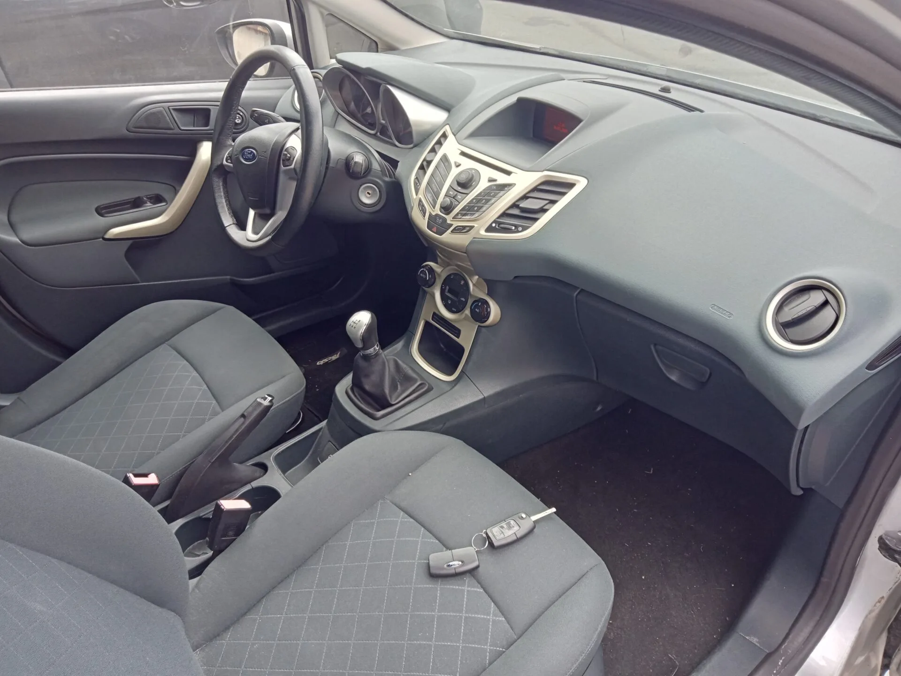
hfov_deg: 63.4
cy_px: 338
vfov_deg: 49.7
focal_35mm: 28
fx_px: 729
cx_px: 450
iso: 112
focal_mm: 3.46
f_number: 2.2
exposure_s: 1/100
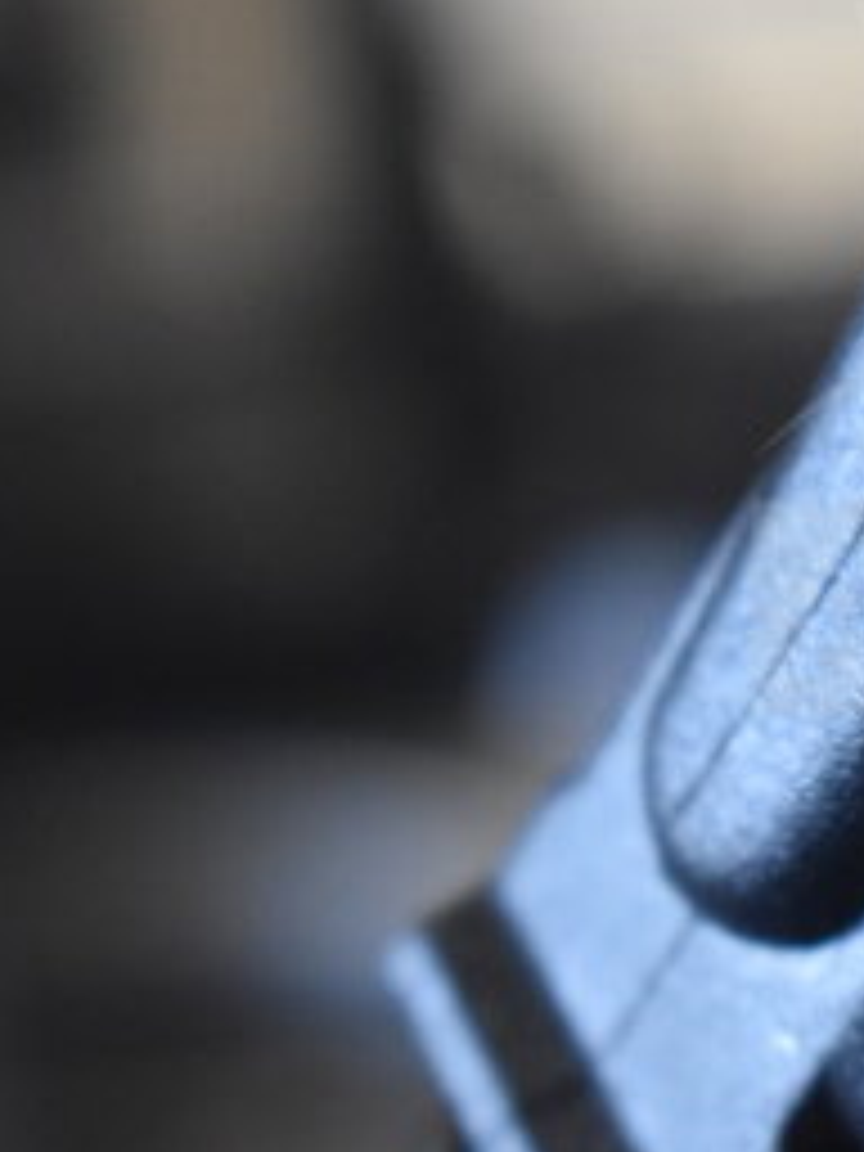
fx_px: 6295
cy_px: 358
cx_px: 1256
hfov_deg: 7.7
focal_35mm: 189
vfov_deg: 10.4
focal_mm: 55
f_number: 5.6
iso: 2500
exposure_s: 1/100
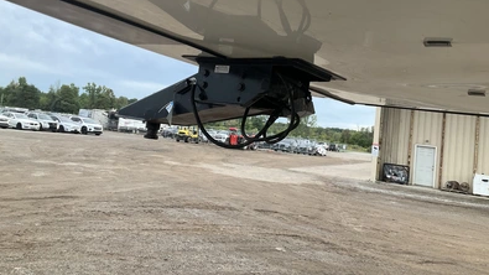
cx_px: 243
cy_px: 90
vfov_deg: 36.3
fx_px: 415
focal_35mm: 32
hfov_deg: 61.0
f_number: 1.8
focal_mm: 3
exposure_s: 1/122
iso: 25
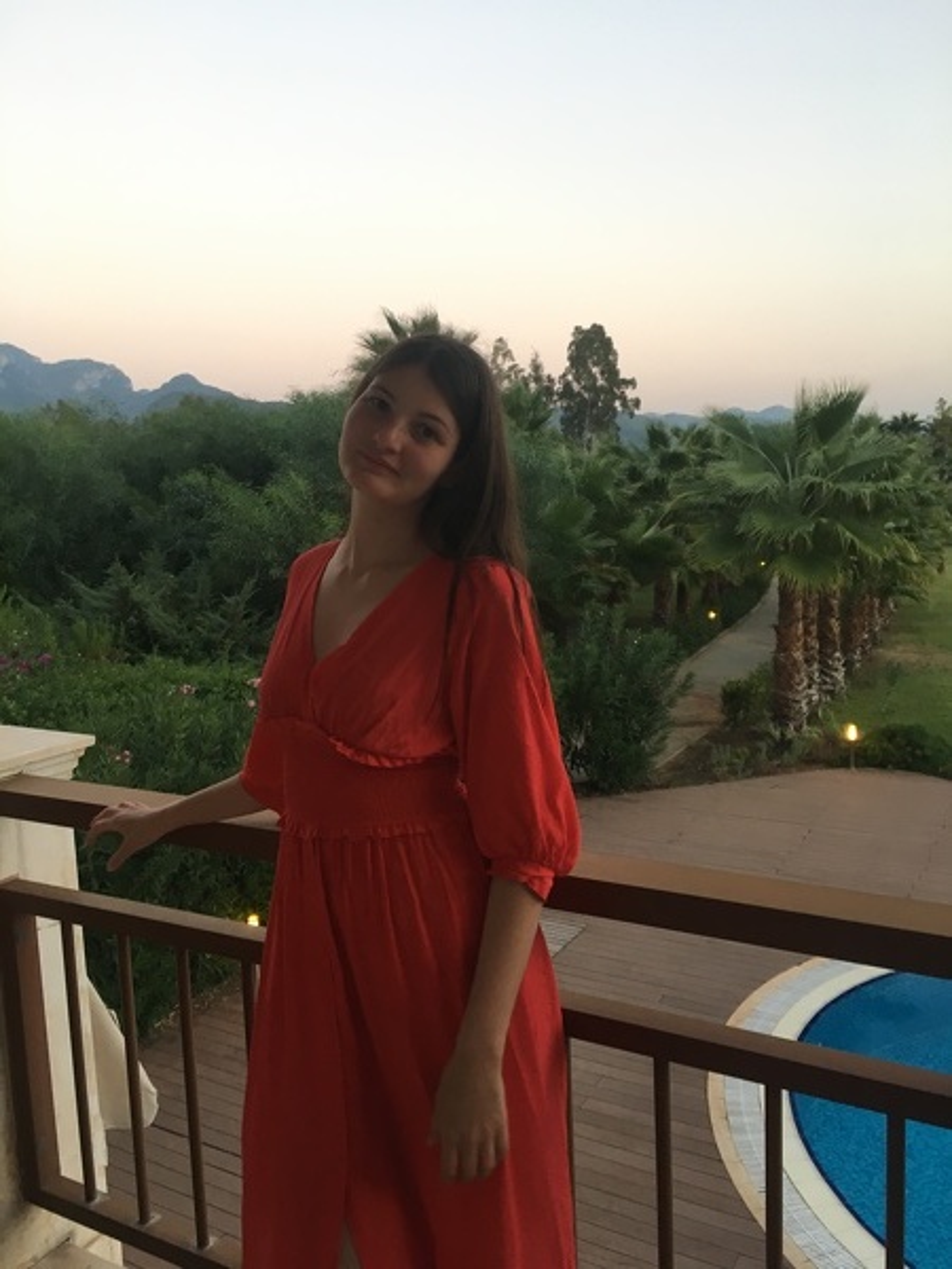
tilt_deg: -6.8
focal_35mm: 29
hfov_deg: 48.2
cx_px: 476
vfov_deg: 61.7
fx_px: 1063
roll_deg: +1.0
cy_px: 634
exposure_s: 1/33
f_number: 2.2
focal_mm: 4.15
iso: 64
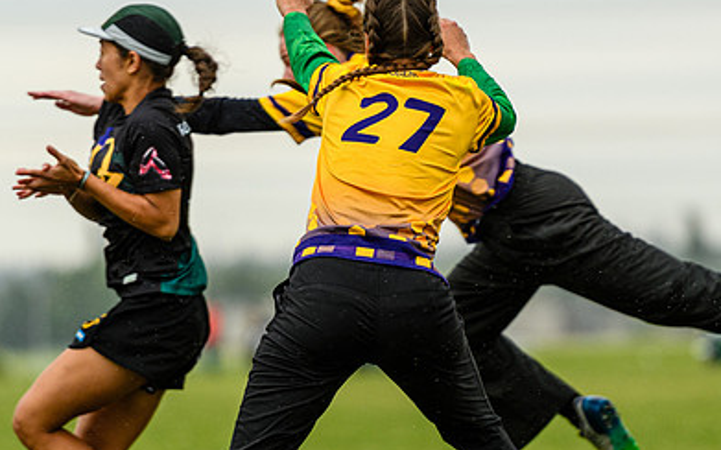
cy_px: 196
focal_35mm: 454
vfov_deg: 2.9
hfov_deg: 4.6
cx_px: 474
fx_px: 8917
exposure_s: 1/1250
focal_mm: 200
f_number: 3.2
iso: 200
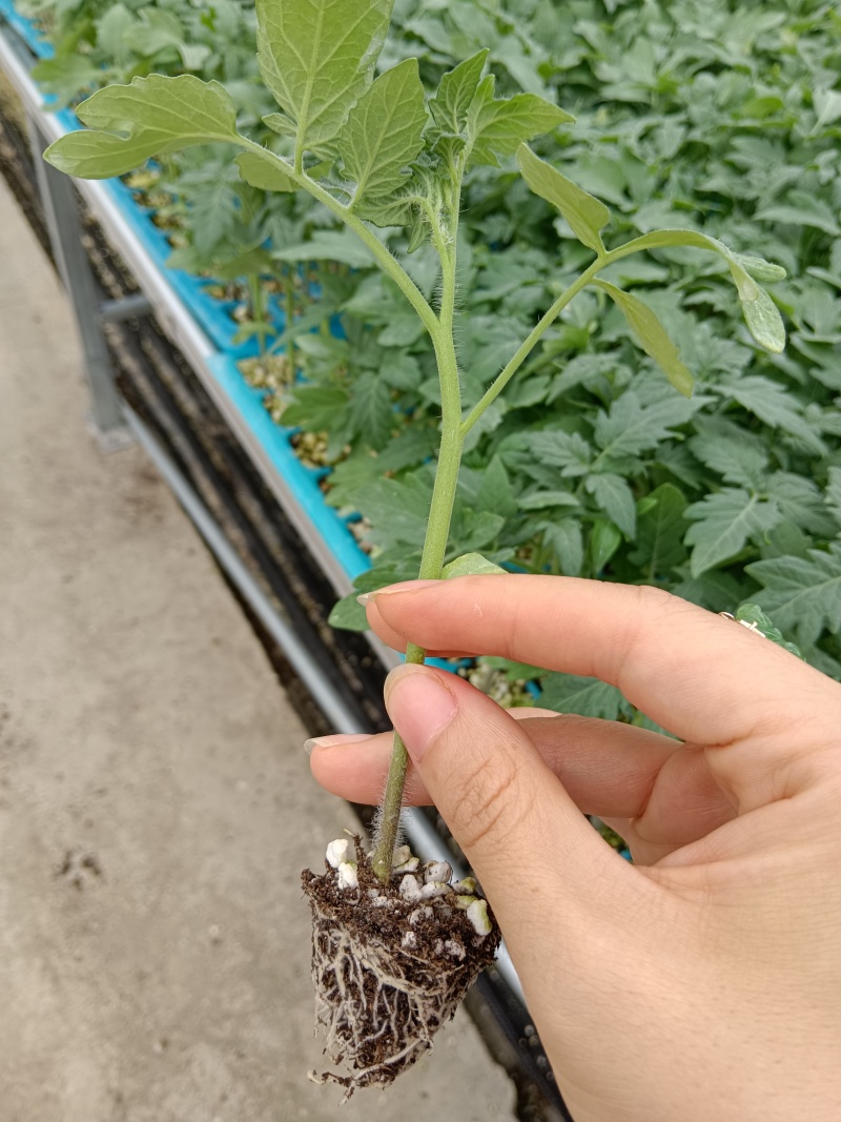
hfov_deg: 53.1
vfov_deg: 67.3
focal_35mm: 26
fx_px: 842
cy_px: 561
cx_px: 420
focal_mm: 4.05
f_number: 1.8
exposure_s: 1/100
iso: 118
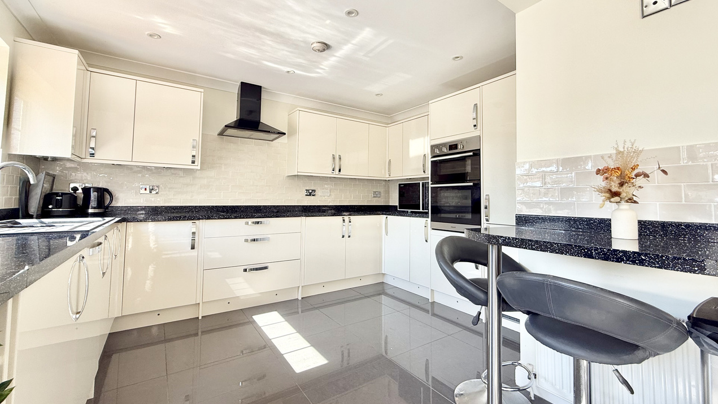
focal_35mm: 16
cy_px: 183
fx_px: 305
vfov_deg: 66.9
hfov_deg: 99.3
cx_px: 370
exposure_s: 1/99
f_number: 2.2
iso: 50
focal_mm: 2.22
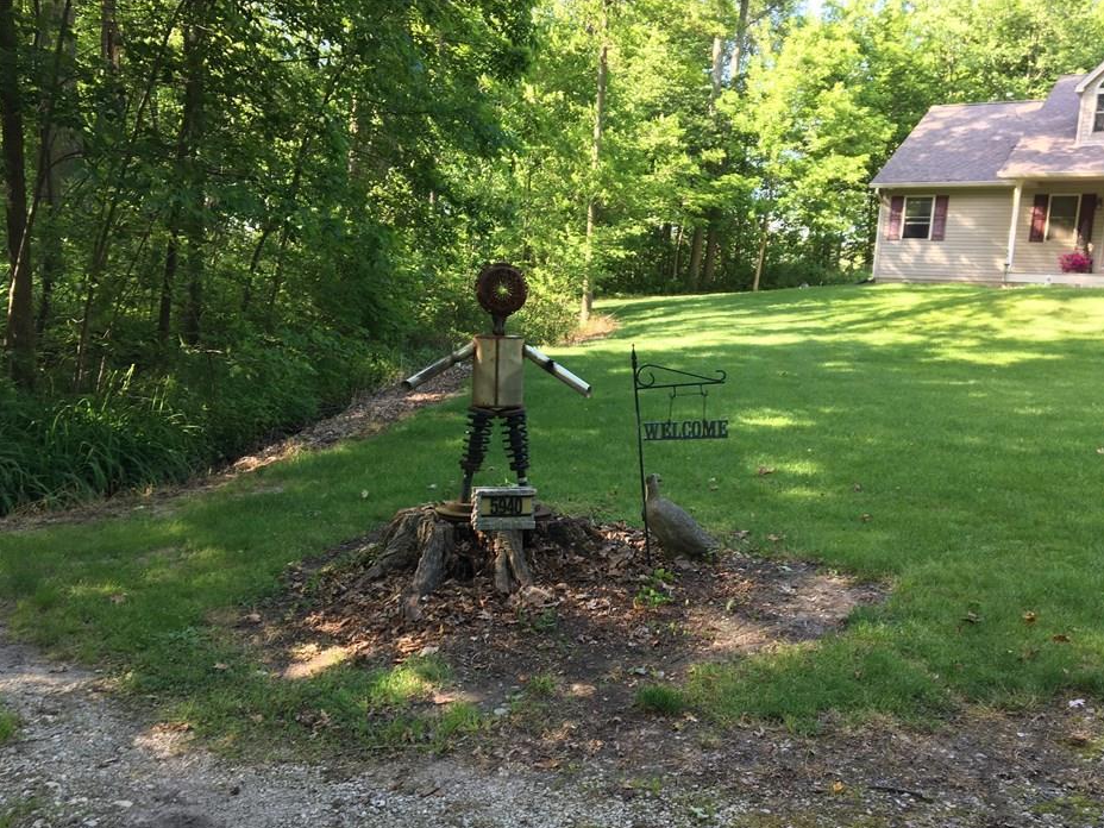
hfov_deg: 56.8
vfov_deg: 44.1
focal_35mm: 32
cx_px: 569
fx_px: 1021
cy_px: 454
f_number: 2.2
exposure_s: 1/60
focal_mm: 4.15
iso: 25
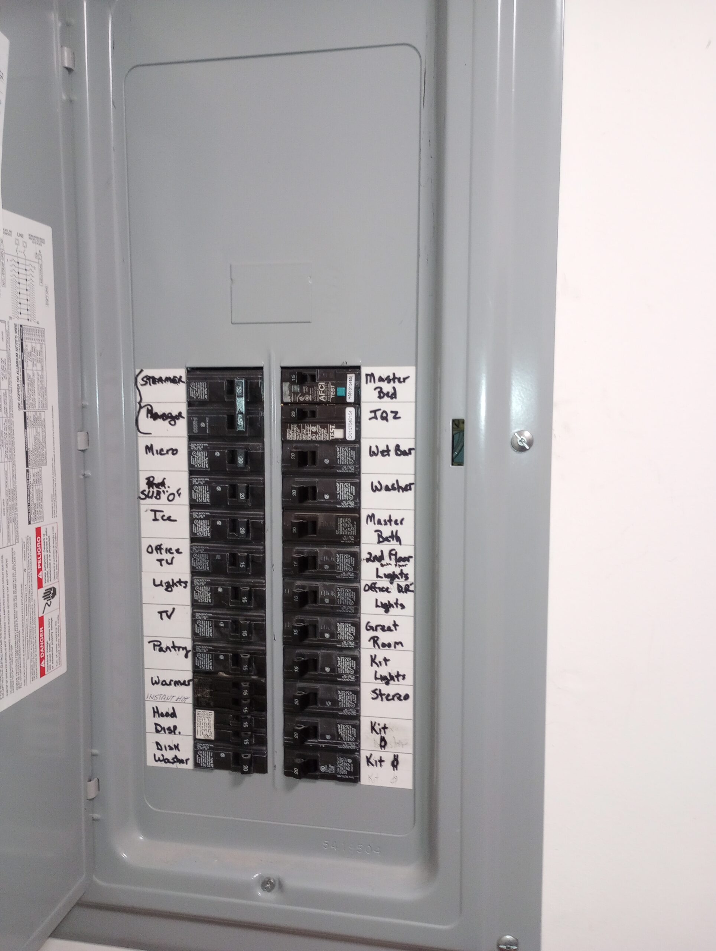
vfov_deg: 63.4
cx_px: 358
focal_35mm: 28
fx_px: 770
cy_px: 476
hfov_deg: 49.9
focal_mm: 4.27
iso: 700
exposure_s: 1/33.3
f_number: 1.8
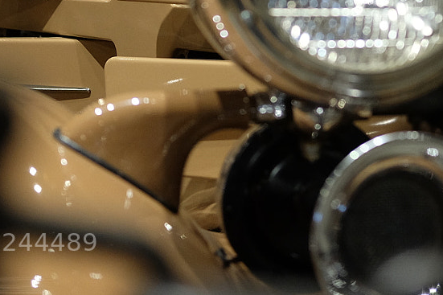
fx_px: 1894
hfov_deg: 13.3
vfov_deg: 8.7
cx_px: 319
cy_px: -123
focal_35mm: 154
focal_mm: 35
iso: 1000
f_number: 2
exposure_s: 1/125
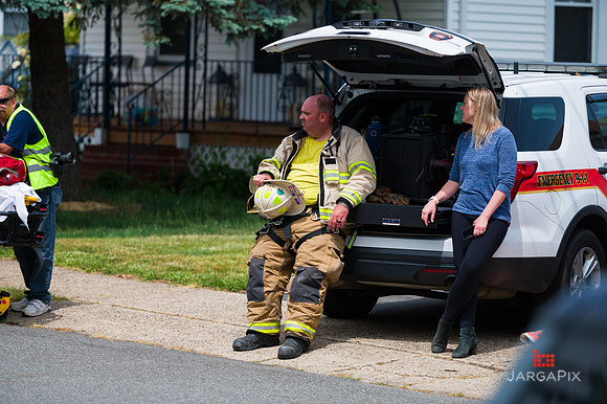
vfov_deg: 7.6
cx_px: 304
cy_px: 202
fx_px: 3033
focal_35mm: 180
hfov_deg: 11.4
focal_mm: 180
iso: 200
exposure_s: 1/3200
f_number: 3.2
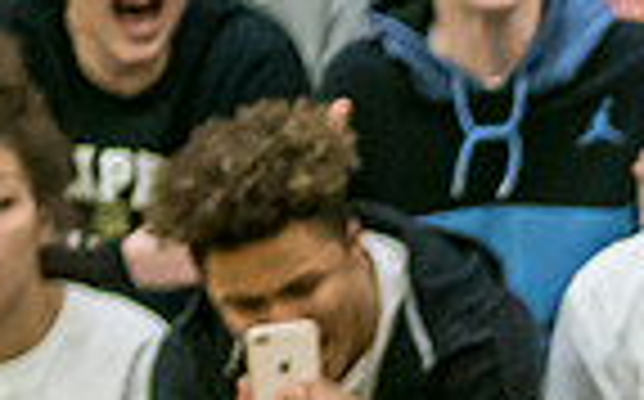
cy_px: 1088
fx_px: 15269
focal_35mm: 871
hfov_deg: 2.4
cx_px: 1611
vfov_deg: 1.5
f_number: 1.8
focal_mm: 75
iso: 3200
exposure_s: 1/800
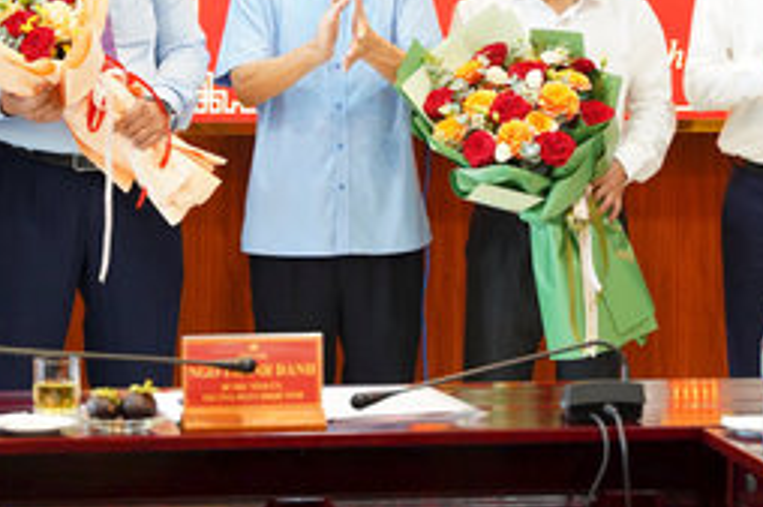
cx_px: 222
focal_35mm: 132
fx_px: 2796
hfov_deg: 15.5
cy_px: 12
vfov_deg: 10.3
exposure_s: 1/200
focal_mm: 62
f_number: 3.2
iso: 3200
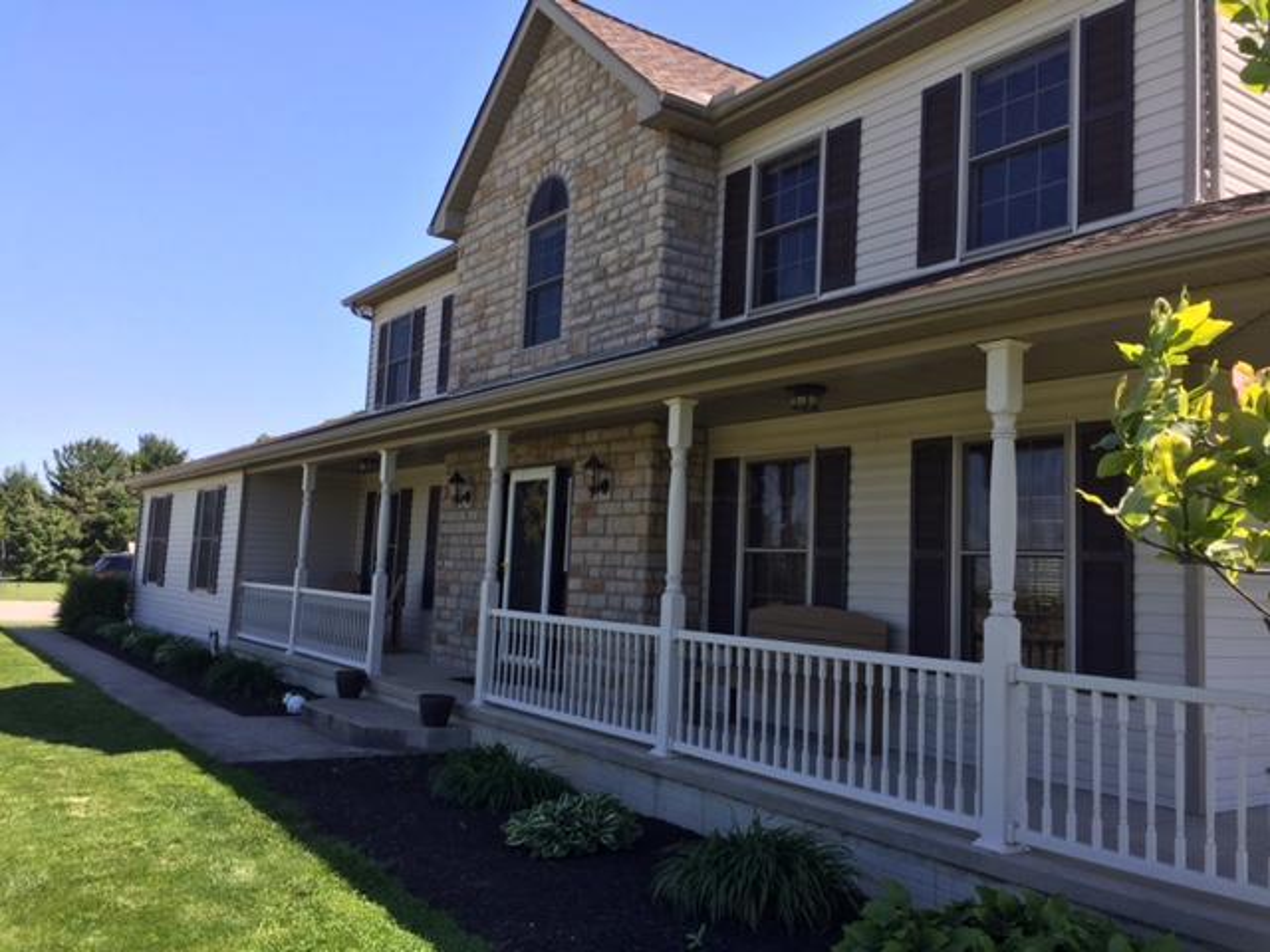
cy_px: 476
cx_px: 635
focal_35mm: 29
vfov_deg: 48.2
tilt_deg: +5.2
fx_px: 1064
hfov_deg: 61.7
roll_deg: -1.9
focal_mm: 4.15
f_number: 2.2
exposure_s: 1/791
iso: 32
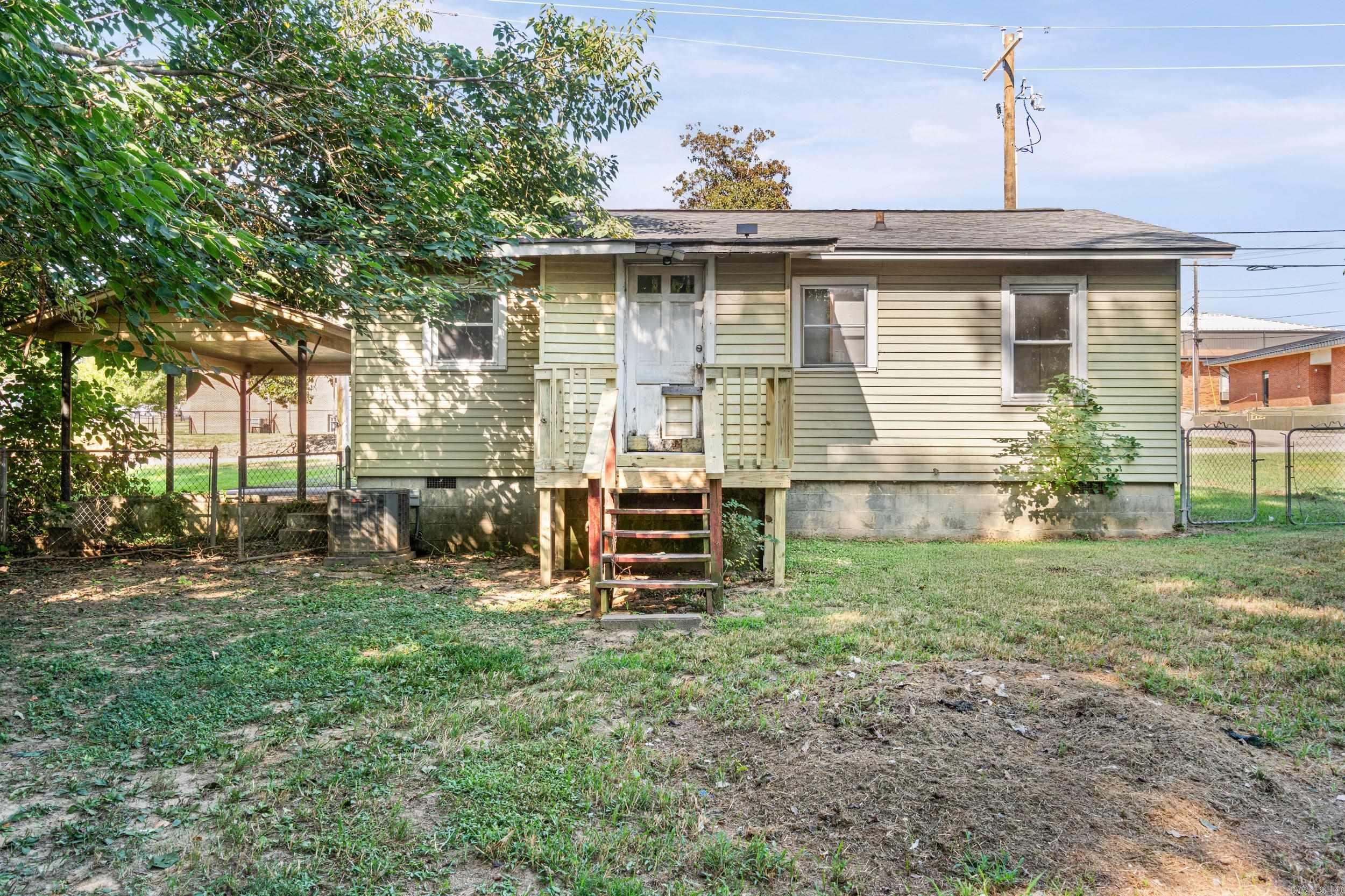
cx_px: 672
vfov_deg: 47.9
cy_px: 448
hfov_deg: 67.4
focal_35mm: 27
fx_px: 1009
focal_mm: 18
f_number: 9
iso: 250
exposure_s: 1/25
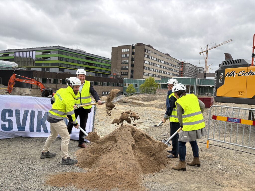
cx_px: 128
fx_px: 192
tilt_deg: -3.2
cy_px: 96
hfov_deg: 67.3
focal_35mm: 26
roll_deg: -3.8
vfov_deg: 53.1
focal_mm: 5.96
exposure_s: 1/550
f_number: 1.6
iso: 50
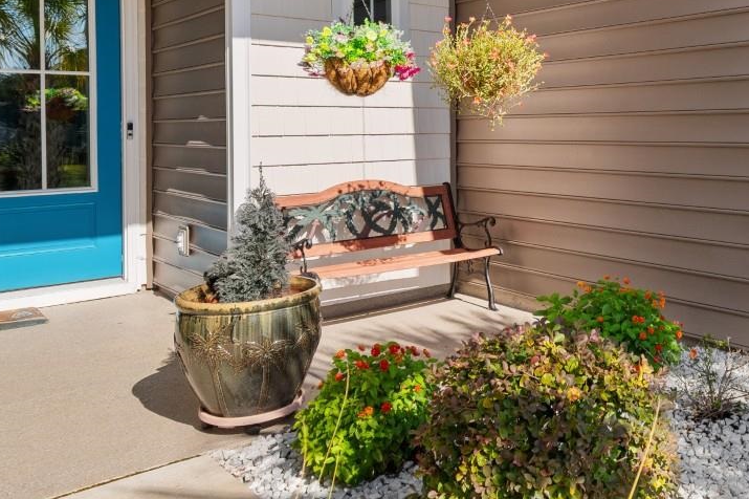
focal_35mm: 34
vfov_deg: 37.9
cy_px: 127
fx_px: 707
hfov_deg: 52.3
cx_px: 597
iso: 100
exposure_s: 1/160
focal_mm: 10
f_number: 6.3
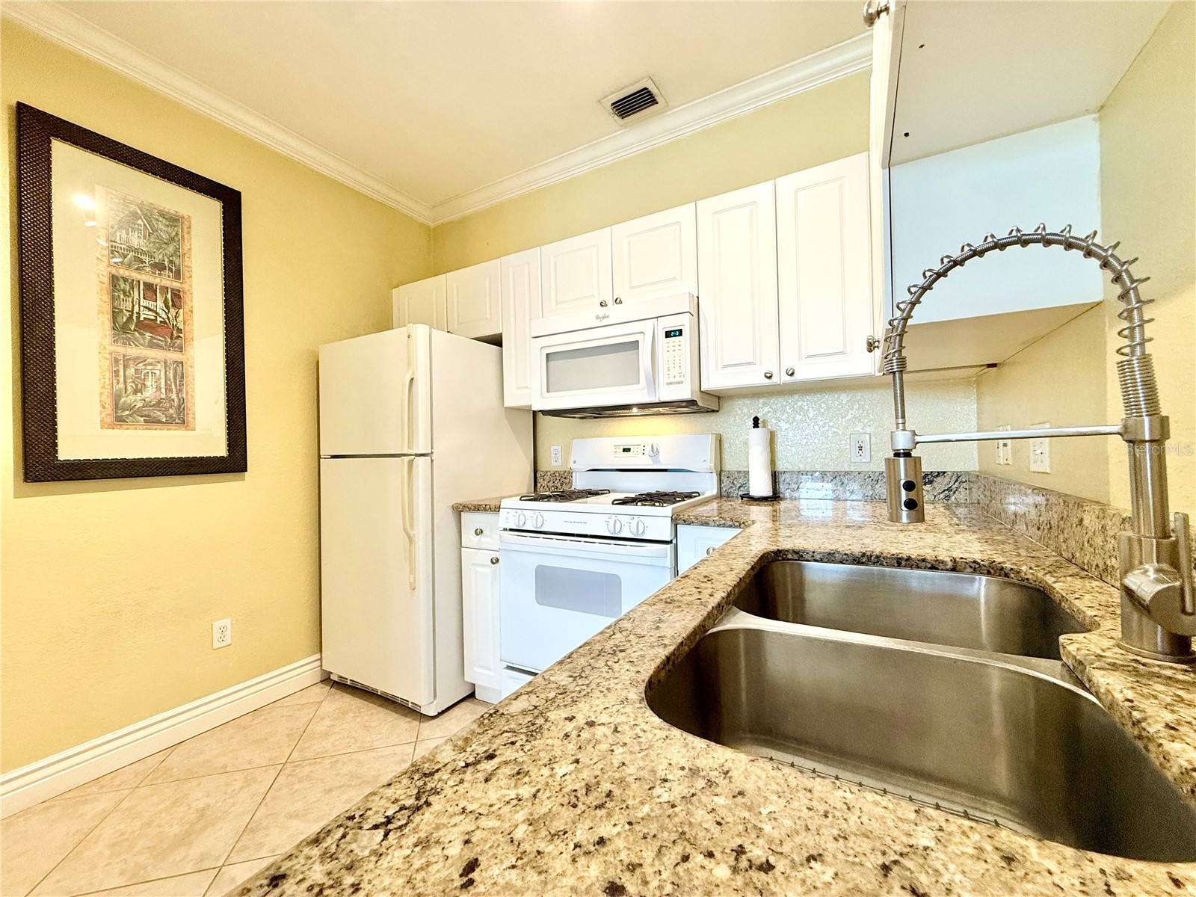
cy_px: 448
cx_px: 598
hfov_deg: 102.1
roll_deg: +1.4
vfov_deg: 85.7
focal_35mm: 14
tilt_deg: +0.4
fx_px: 484
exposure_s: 1/120
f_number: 2.2
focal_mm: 2.22
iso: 200
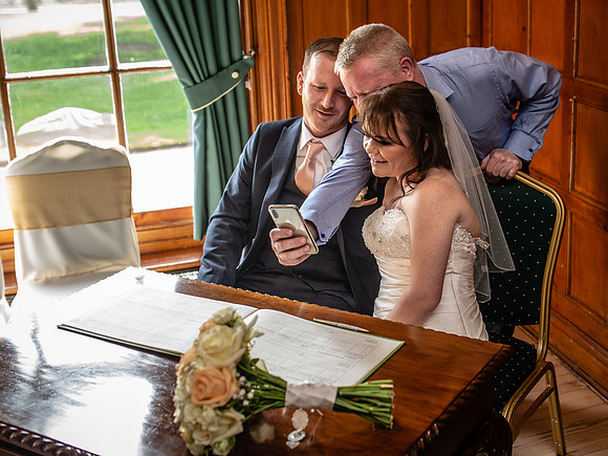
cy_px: 151
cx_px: 407
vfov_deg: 28.5
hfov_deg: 37.3
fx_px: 891
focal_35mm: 51
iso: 160
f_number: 2.8
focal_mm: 35
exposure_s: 1/100
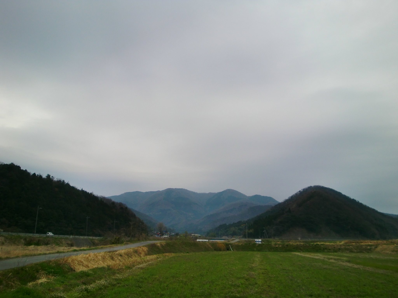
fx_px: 391
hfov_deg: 54.0
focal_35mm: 34
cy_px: 149
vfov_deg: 41.8
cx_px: 199
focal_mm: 5.58
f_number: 2.8
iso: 64
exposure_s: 1/125
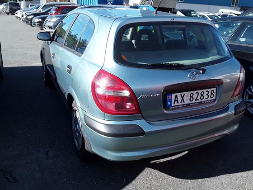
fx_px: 234
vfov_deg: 44.1
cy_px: 85
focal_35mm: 32
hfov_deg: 56.7
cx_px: 141
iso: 40
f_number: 1.9
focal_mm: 2.91
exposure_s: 1/669
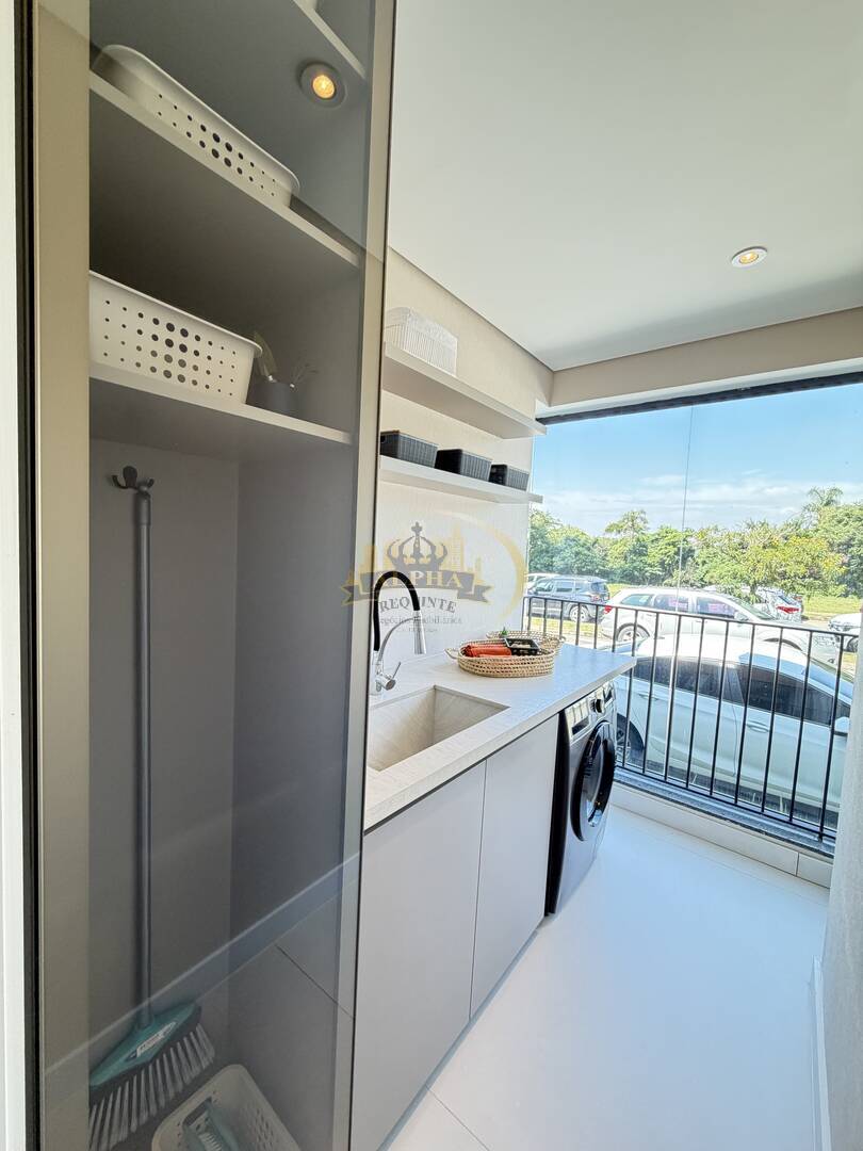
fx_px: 465
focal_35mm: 14
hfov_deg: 85.7
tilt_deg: -3.7
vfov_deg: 102.1
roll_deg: -3.4
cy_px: 576
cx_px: 432
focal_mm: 2.22
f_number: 2.2
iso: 250
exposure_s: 1/120
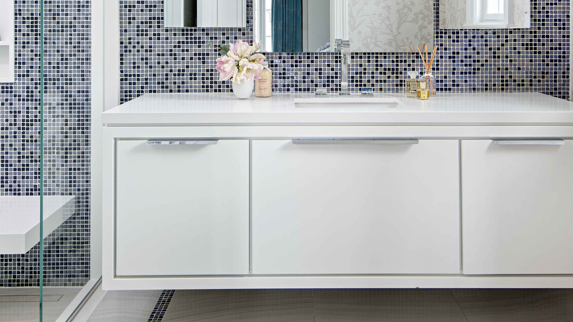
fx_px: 547
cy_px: 33
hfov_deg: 55.3
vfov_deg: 31.3
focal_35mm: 36
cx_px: 285
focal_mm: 22
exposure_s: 1/8
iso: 320
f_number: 10
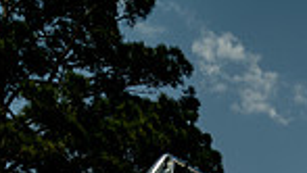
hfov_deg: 26.4
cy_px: 450
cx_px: 286
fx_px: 627
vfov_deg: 11.8
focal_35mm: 77
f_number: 8
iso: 100
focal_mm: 24
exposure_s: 1/250
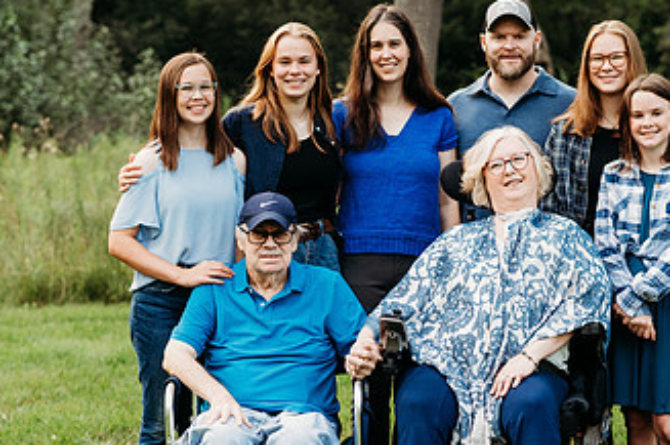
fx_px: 1914
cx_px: 369
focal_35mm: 103
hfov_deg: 19.8
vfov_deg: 13.2
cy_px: 299
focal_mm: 58
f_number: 2.8
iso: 400
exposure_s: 1/320
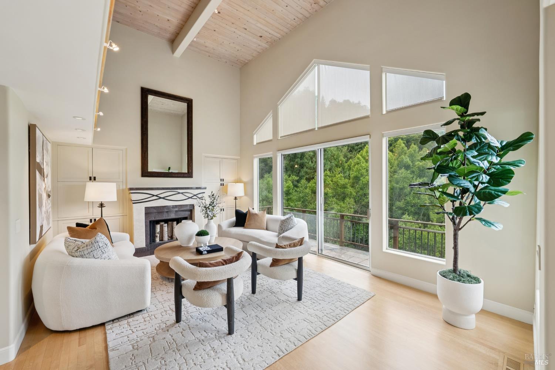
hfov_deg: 104.3
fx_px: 216
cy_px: 185
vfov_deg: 81.2
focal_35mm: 14
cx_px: 278
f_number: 8
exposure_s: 1/200
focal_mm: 14
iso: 640
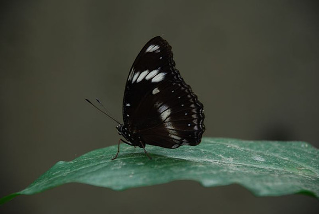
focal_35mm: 202
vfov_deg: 6.8
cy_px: 107
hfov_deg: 10.1
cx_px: 160
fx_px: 1798
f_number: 5.6
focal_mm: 135
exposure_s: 1/50
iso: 100
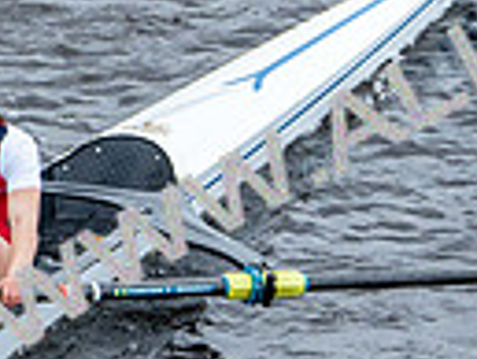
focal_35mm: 1146
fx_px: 15806
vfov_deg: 1.3
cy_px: 409
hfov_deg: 1.7
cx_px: -292
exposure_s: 1/1250
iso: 1600
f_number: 5.6
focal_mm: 266
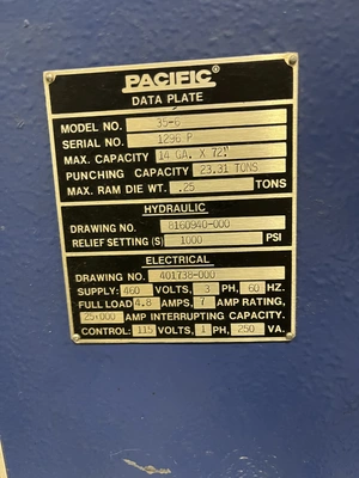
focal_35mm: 26
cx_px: 180
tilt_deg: -11.9
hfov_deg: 53.1
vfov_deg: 67.3
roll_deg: +1.9
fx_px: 360
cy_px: 239
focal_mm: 5.1
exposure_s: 1/40
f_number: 1.6
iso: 500
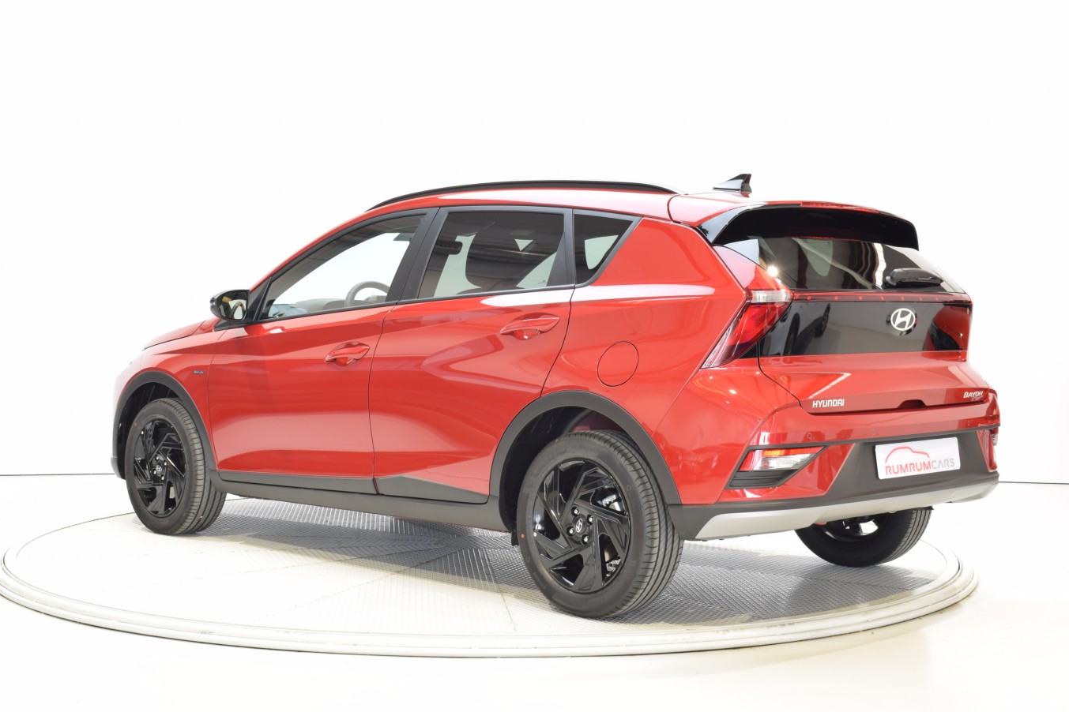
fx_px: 1531
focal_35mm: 52
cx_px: 499
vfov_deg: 26.2
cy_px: 324
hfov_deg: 38.5
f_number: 11
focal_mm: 31
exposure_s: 1/1.3
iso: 100
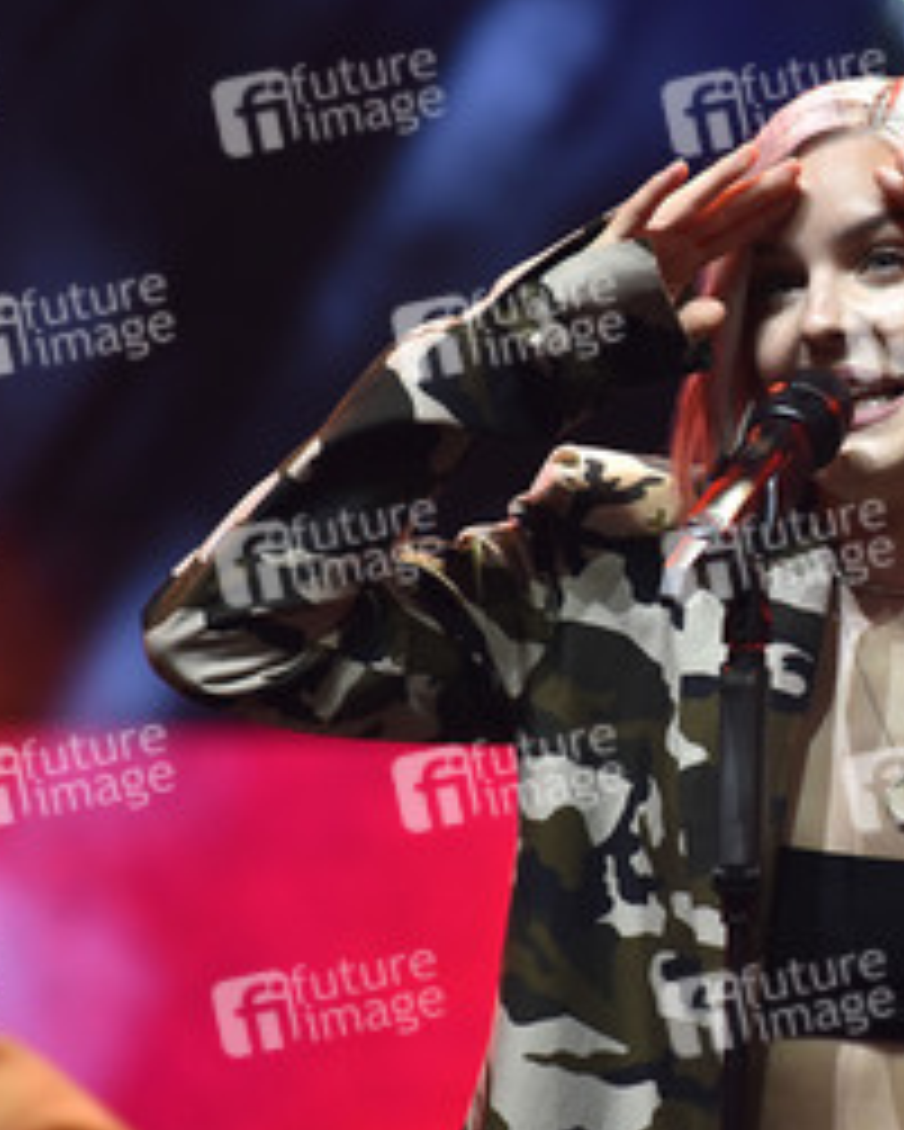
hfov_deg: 1.8
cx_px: 839
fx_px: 28142
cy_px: 666
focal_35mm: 842
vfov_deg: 2.3
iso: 1600
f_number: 6.3
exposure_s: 1/160
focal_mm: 500
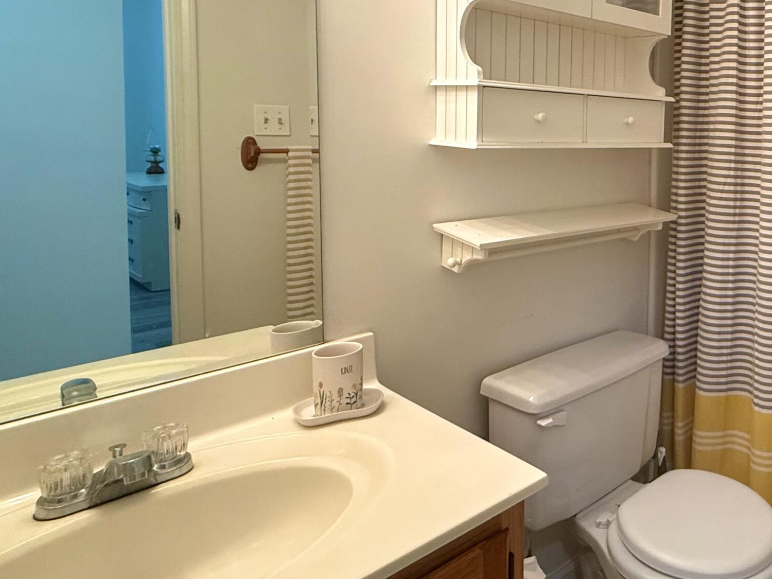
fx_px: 624
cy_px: 166
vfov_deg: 48.4
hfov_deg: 52.7
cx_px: 742
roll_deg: -1.3
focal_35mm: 28
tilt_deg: -3.1
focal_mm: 2.22
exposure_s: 1/120
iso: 250
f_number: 2.2
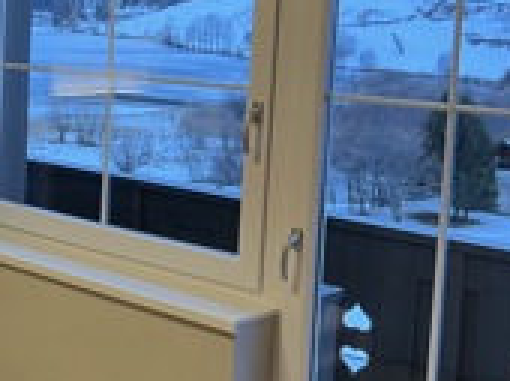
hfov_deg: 23.6
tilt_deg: -5.9
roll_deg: -1.0
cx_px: -150
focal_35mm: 73
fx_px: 1074
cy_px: 116
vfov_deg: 20.0
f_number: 1.6
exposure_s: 1/50
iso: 64
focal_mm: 5.1
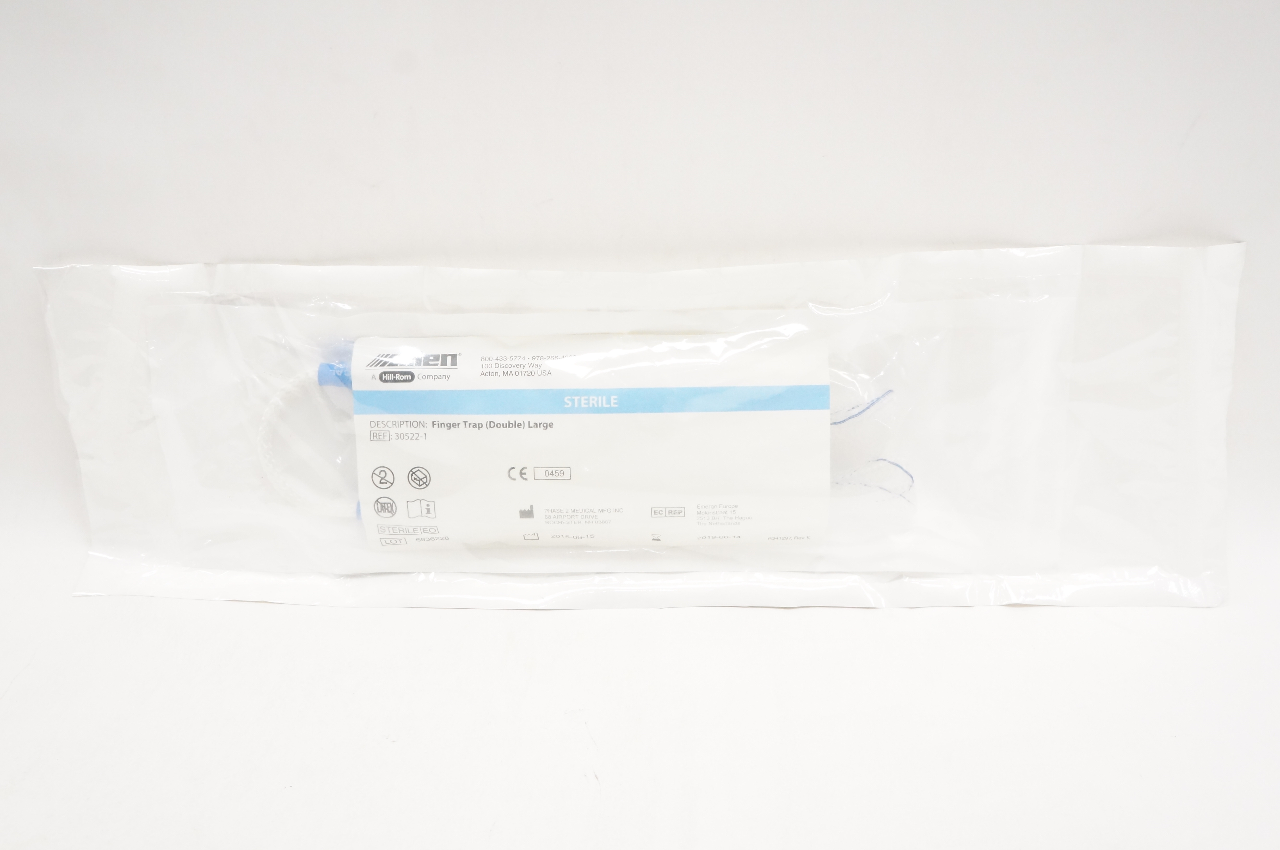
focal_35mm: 30
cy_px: 425
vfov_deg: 43.5
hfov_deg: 62.0
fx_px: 1066
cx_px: 640
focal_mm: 20
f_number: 8
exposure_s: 1/250
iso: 3200
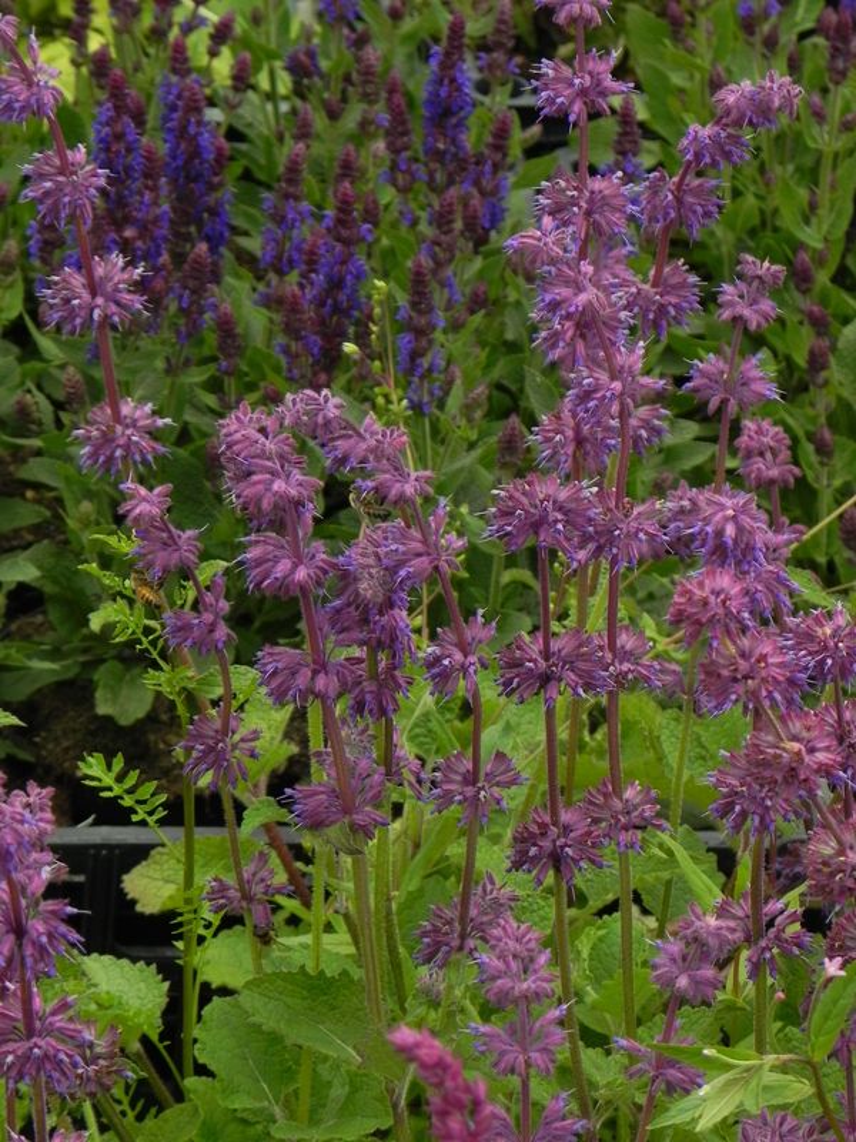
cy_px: 571
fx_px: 5341
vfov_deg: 12.2
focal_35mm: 162
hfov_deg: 9.2
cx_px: 428
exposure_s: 1/160
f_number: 5
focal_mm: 28.8
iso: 160
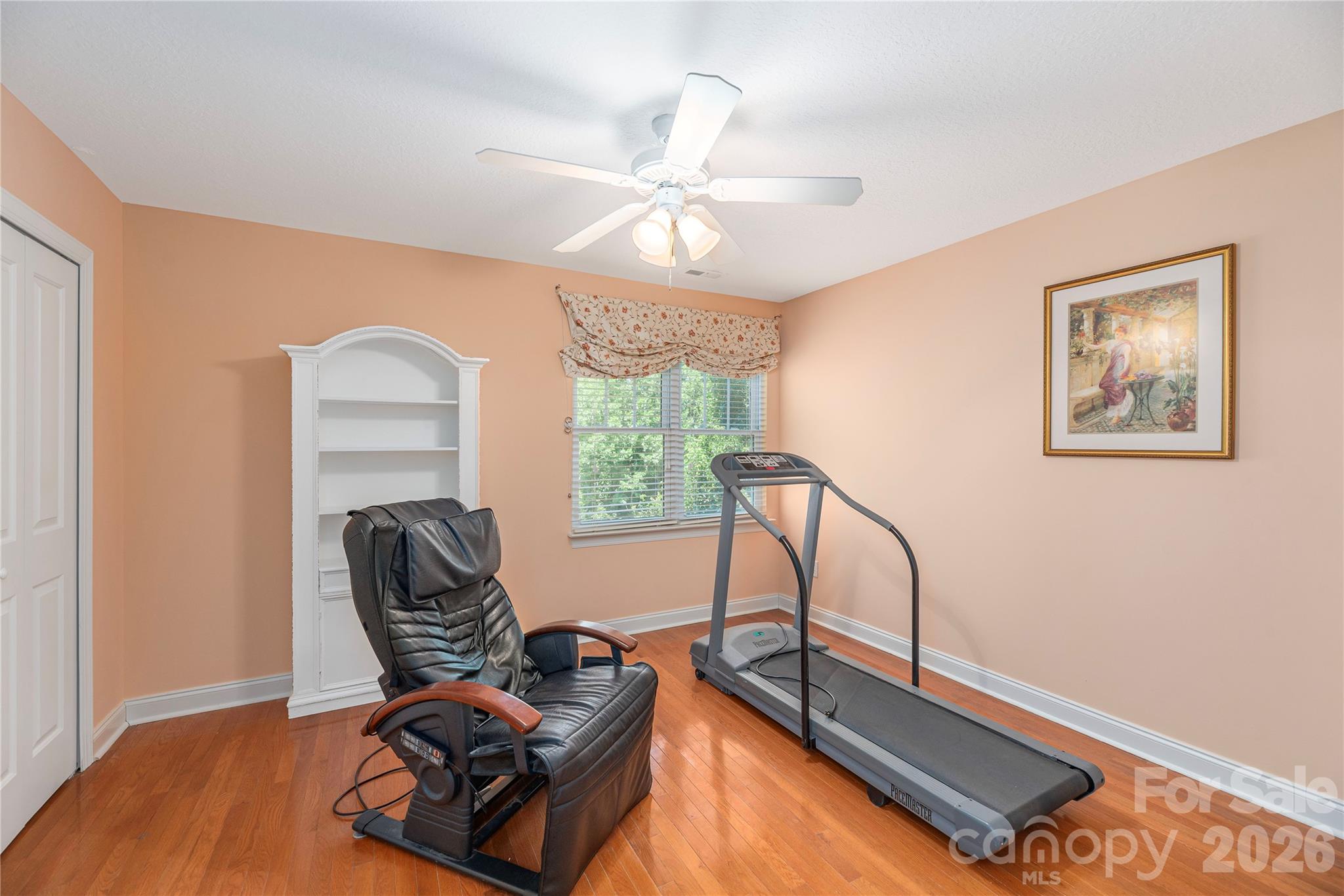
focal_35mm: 14
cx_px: 672
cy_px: 448
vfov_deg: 81.2
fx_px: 523
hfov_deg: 104.2
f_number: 8
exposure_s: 1/80
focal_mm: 14
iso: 320
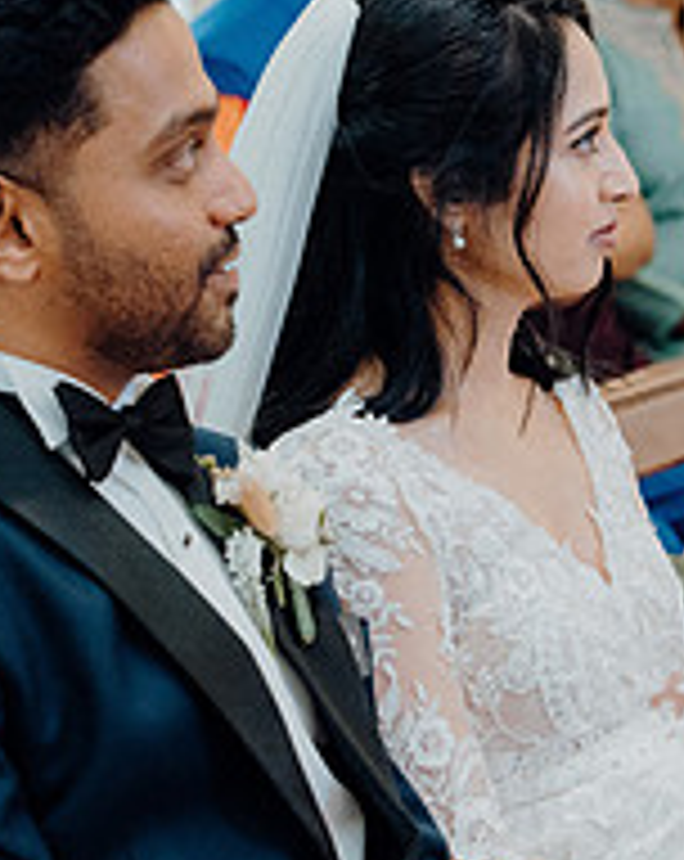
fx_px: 4062
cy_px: 570
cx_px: 626
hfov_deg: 9.6
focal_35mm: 160
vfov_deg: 12.1
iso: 2500
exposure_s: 1/250
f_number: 3.5
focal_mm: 56
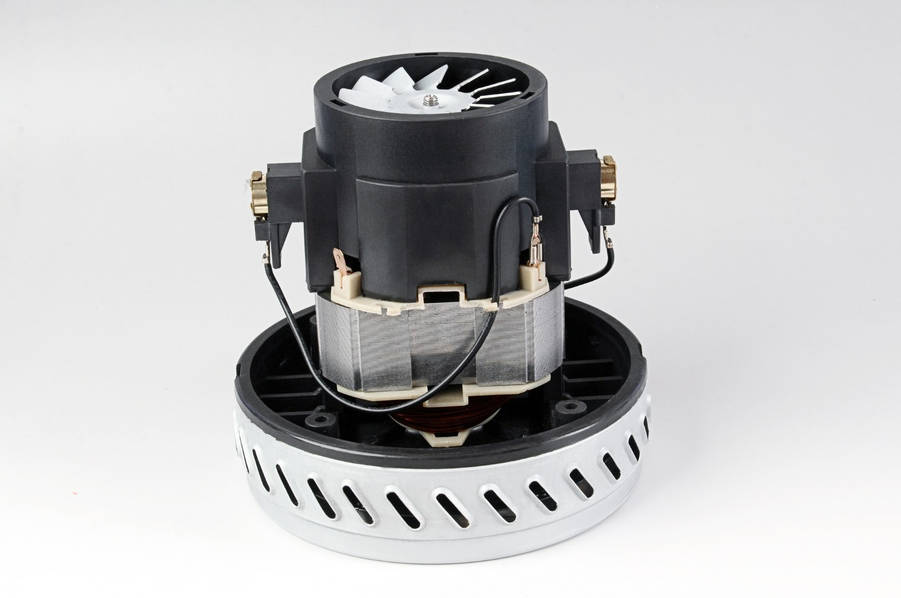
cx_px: 450
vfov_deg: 20.1
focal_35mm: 68
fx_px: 1687
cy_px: 299
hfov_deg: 29.9
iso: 200
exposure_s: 1/60
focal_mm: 45
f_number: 18
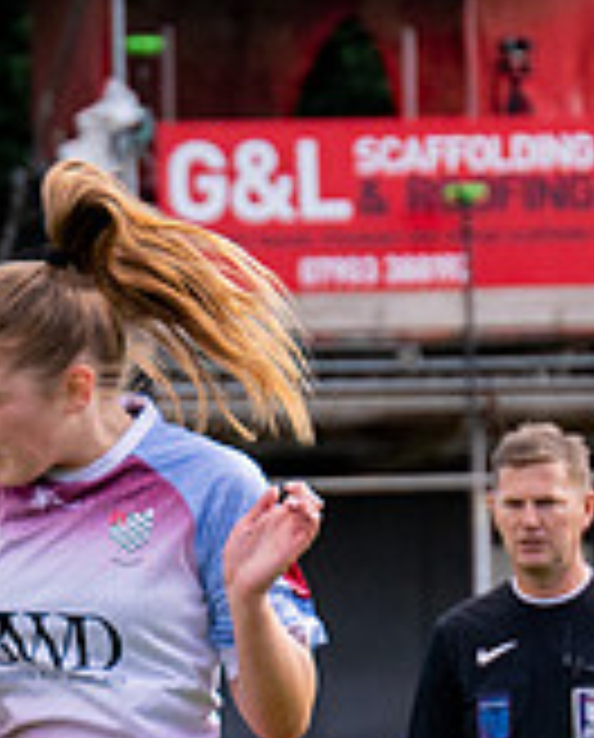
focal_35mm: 704
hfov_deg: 2.2
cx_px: -48
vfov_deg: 2.7
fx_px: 15413
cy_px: 945
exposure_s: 1/1600
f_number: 4
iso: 400
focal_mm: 115
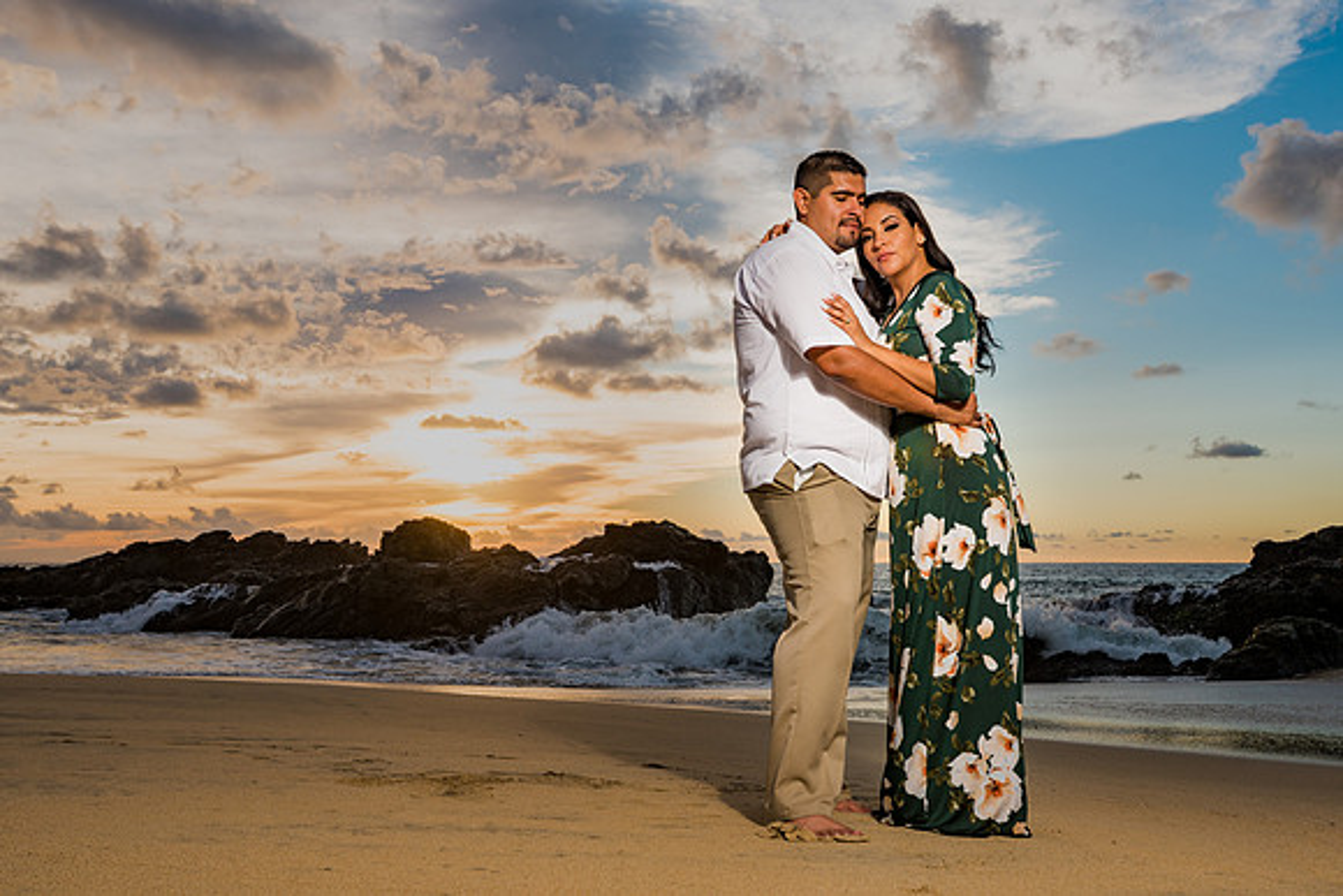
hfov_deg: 49.9
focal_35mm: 39
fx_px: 1442
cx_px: 673
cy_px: 462
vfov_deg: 34.5
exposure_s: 1/200
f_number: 5.6
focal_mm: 35
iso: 100
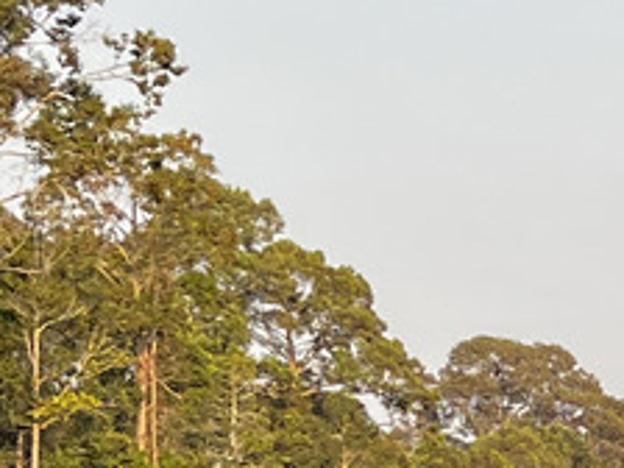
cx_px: 894
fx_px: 3353
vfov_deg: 8.0
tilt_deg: +3.5
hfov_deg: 10.3
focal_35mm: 186
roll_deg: +1.8
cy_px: 376
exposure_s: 1/1468
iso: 50
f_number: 1.5
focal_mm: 5.7
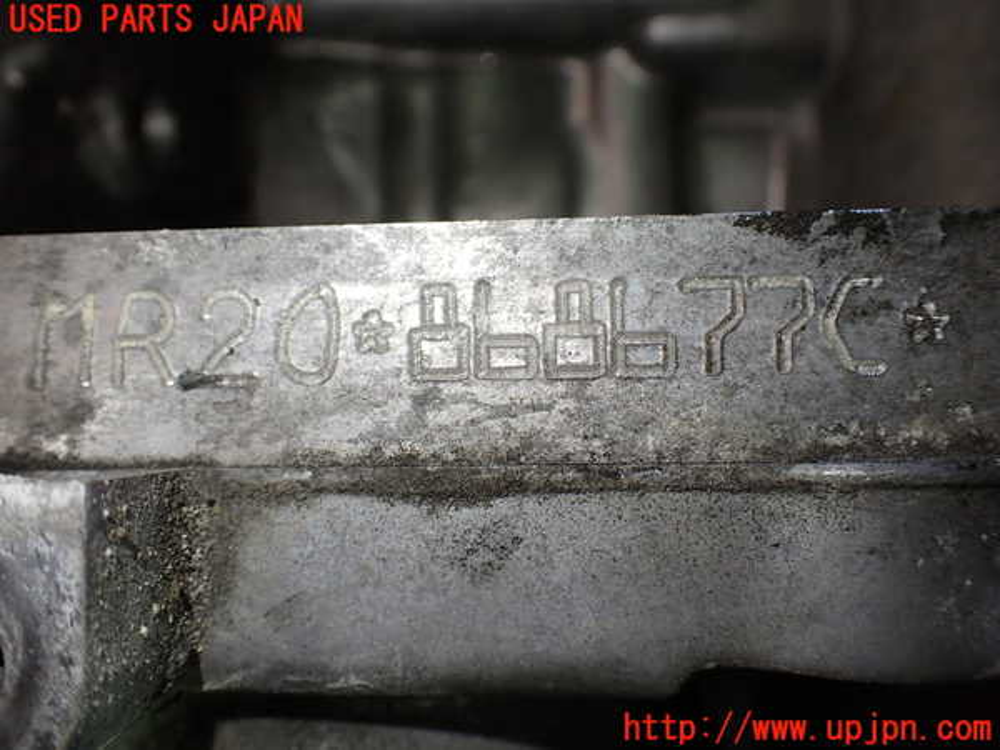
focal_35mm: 30
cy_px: 375
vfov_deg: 46.8
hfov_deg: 60.0
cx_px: 500
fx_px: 867
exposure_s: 1/125
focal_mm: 5.4
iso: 200
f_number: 2.3
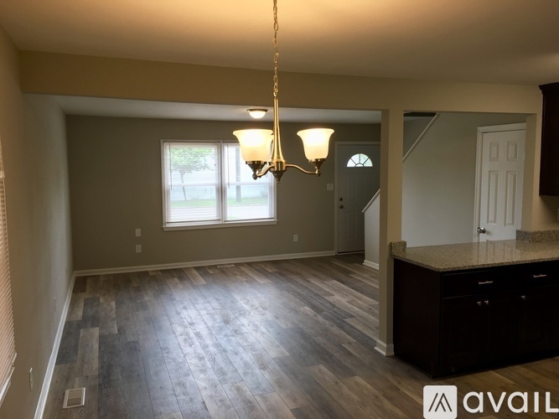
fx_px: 468
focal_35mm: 29
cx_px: 280
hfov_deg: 61.7
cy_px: 210
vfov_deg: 48.2
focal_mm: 4.15
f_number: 2.2
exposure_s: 1/40
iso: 25
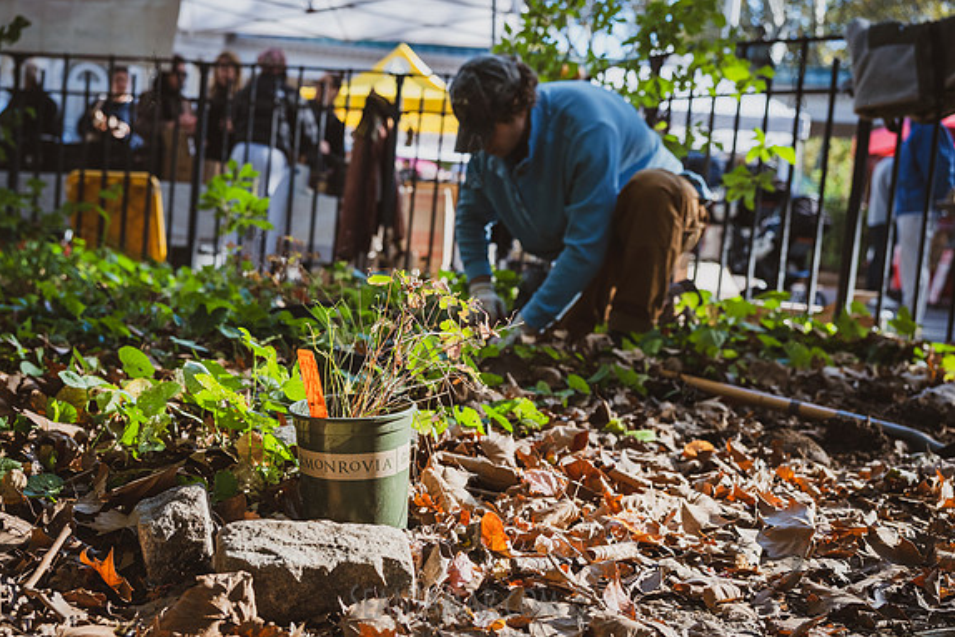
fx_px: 1167
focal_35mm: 44
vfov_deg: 30.5
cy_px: 349
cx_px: 432
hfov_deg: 44.4
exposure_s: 1/1250
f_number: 4
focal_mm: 40
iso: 1000
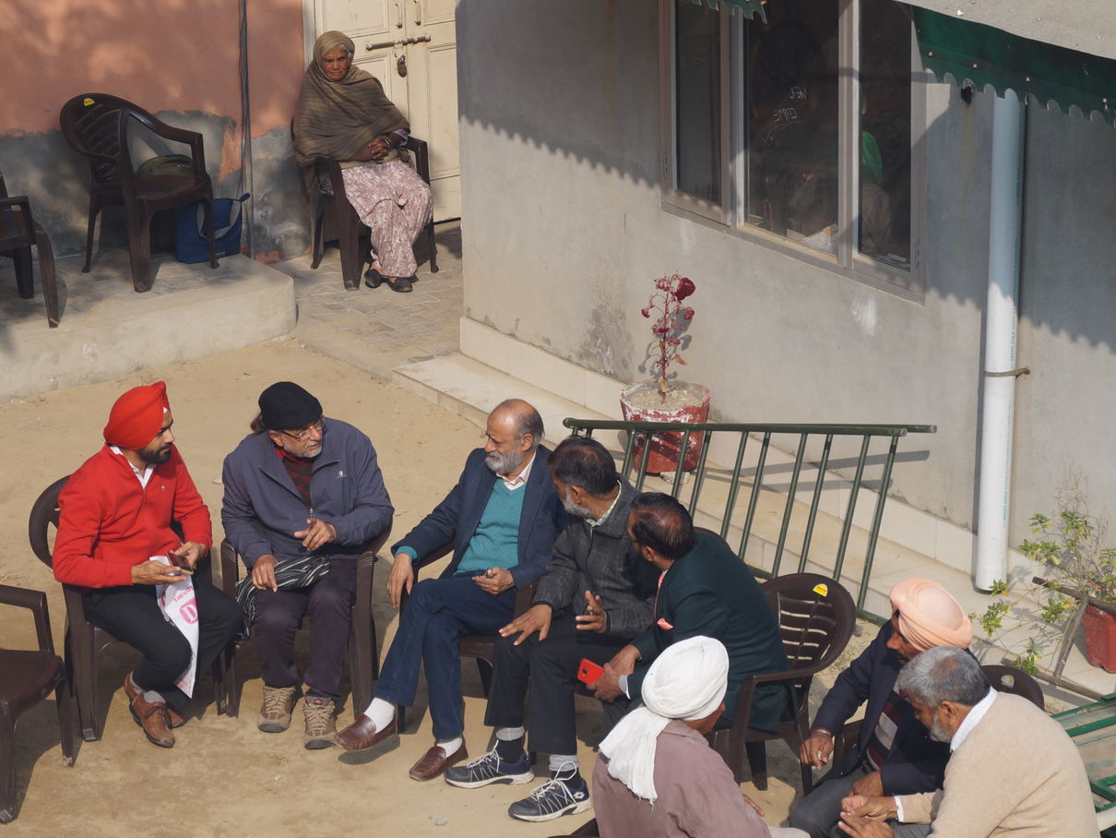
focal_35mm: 126
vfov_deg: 11.8
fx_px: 4055
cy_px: 558
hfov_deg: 15.7
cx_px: 509
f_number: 7.1
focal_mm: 55
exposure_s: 1/250
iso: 100
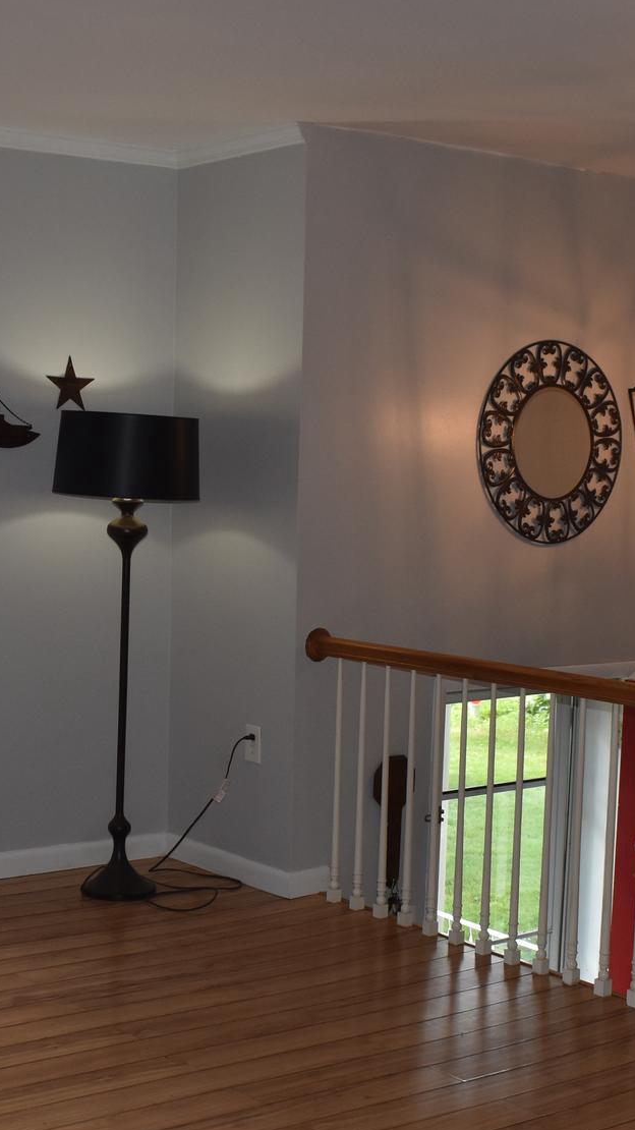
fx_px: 1737
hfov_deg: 20.7
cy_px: 691
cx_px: 238
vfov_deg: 35.9
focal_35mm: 58
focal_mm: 20
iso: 640
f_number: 5.6
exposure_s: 1/125
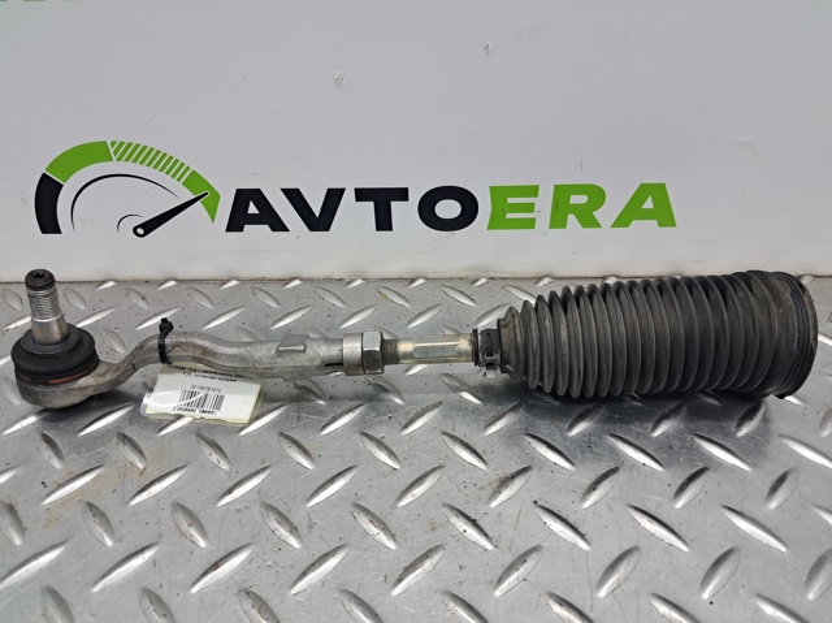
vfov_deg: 51.3
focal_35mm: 27
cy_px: 312
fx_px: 648
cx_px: 416
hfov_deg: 65.4
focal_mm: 4
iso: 80
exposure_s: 1/50
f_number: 1.8
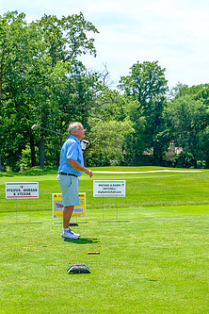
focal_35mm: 73
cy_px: 169
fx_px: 636
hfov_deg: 18.7
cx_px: 100
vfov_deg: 27.7
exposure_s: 1/250
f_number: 5.6
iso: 200
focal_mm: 35.8
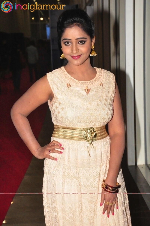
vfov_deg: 23.4
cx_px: 75
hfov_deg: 15.7
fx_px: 545
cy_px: 113
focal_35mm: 87
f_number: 5.6
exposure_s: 1/125
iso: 3200
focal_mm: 58
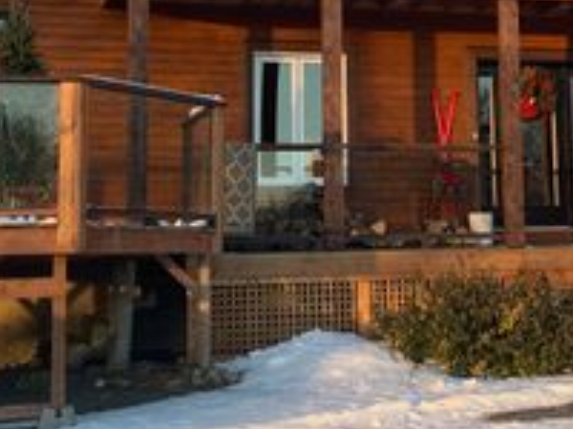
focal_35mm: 78
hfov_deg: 24.9
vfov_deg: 18.7
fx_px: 1291
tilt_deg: +4.8
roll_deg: +0.5
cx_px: 387
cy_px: 92
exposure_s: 1/235
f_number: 1.8
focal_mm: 4.25
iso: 25
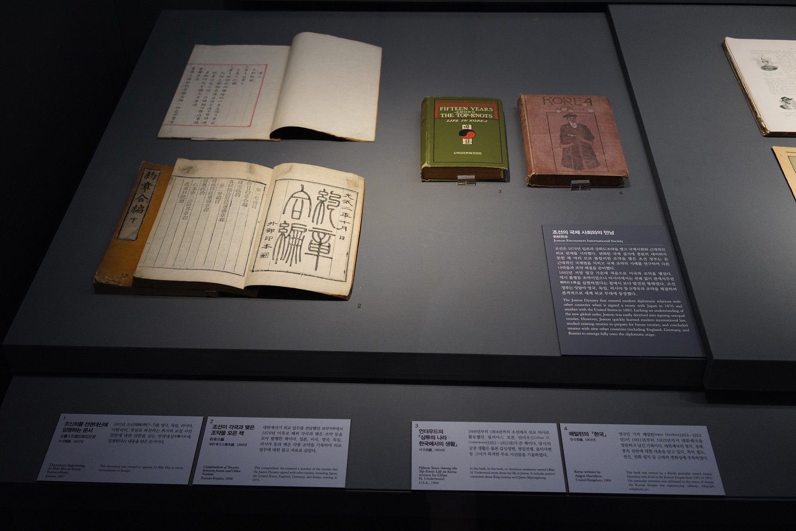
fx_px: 774
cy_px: 266
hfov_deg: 54.4
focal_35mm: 35
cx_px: 398
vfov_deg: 37.9
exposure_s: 1/80
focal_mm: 35
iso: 3200
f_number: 3.5
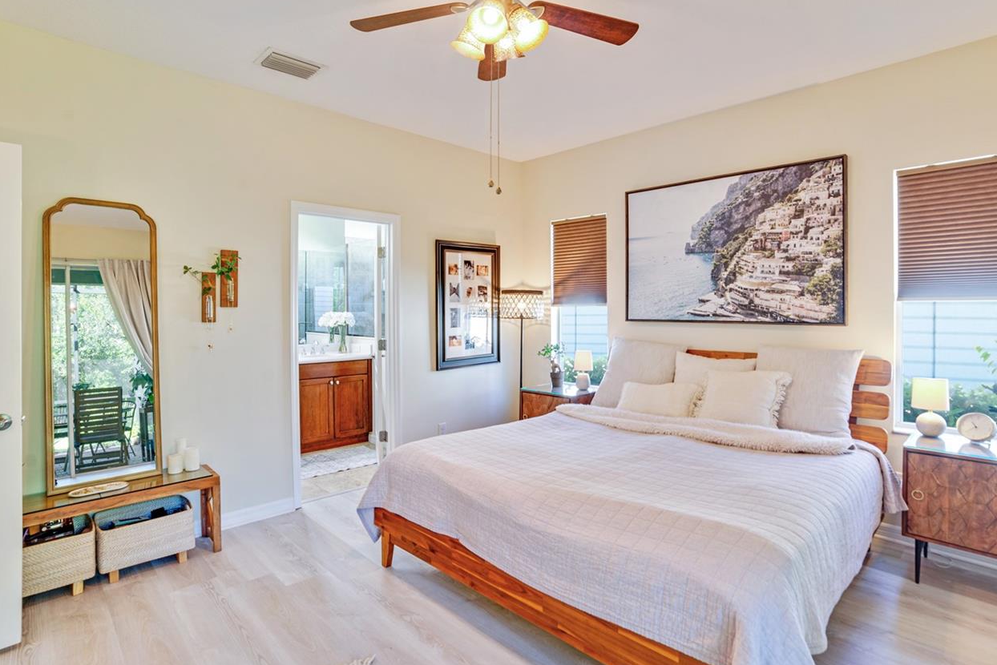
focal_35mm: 18
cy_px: 318
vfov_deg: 67.4
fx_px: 499
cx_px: 497
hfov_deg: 90.0
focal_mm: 14
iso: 100
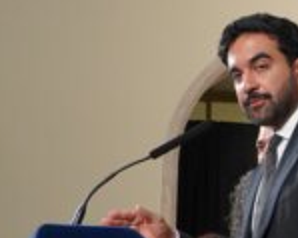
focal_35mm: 159
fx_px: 1401
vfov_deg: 9.7
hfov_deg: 11.9
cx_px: 340
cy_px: 106
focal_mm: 28
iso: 1600
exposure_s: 1/160
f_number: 4
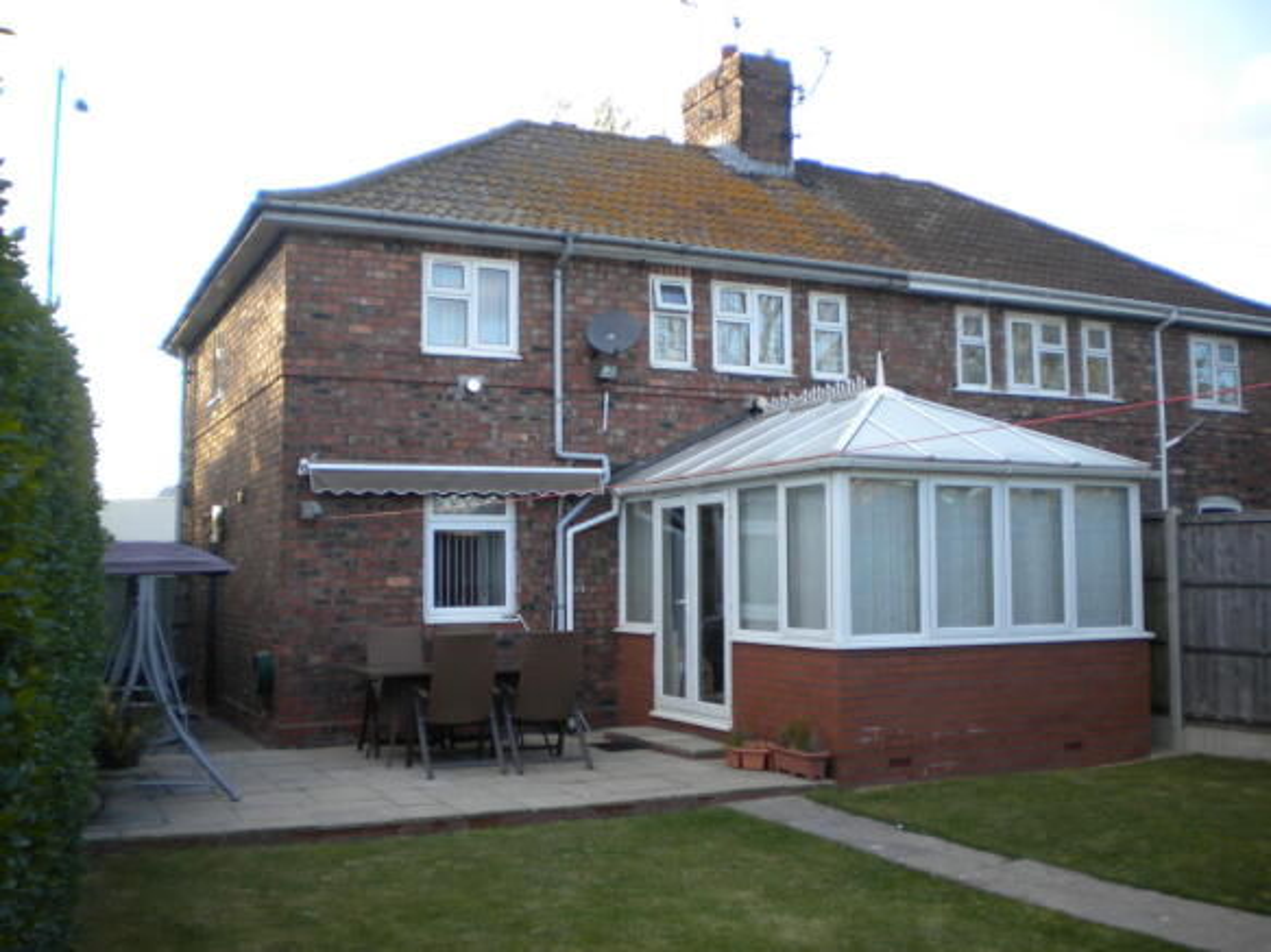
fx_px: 1285
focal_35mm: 35
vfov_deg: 40.7
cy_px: 476
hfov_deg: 52.6
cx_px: 636
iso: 80
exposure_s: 1/142
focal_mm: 6.3
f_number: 3.1
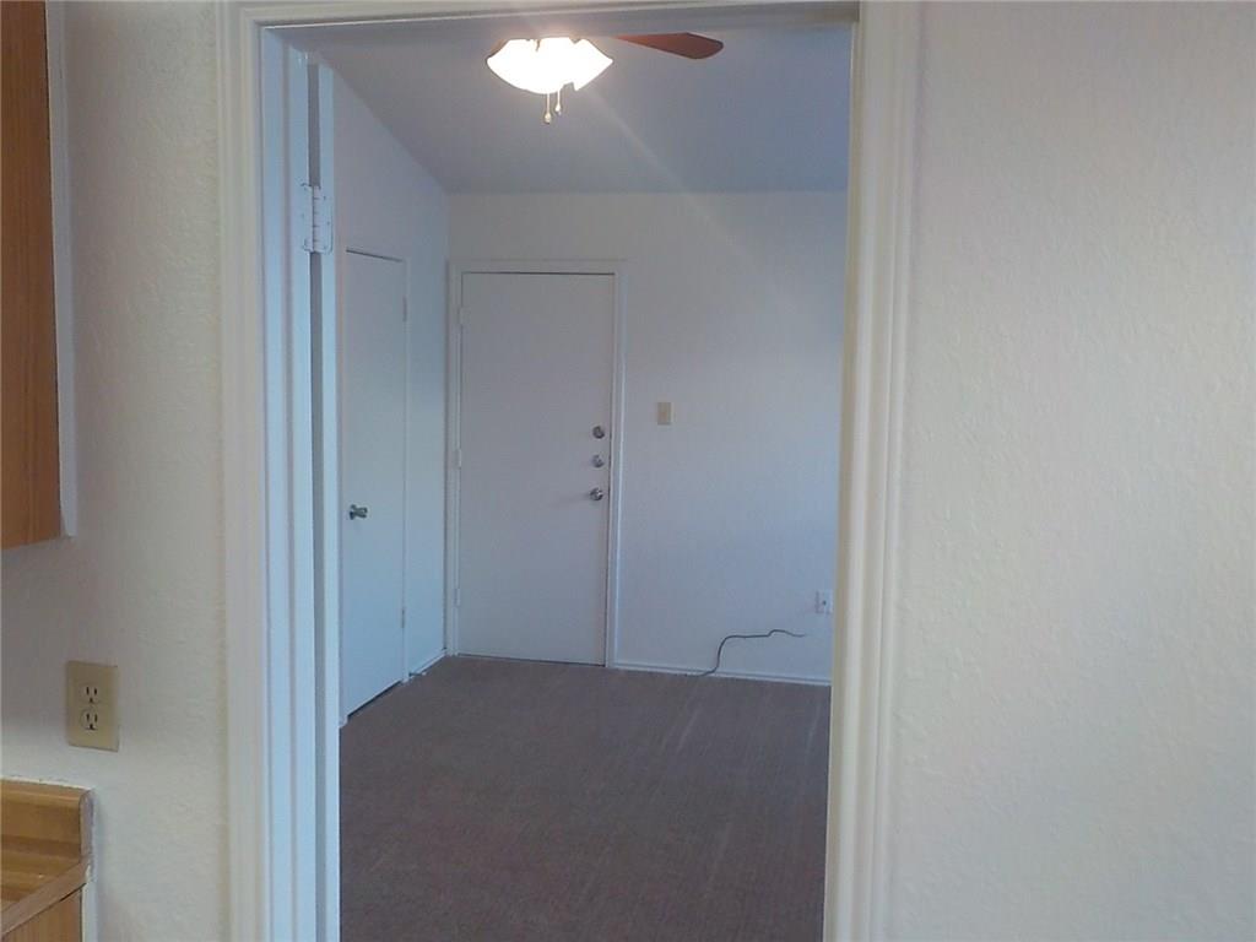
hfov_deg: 60.0
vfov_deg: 46.8
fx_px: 1089
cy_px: 471
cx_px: 628
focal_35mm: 30
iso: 220
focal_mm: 4.1
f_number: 3.3
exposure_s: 1/30
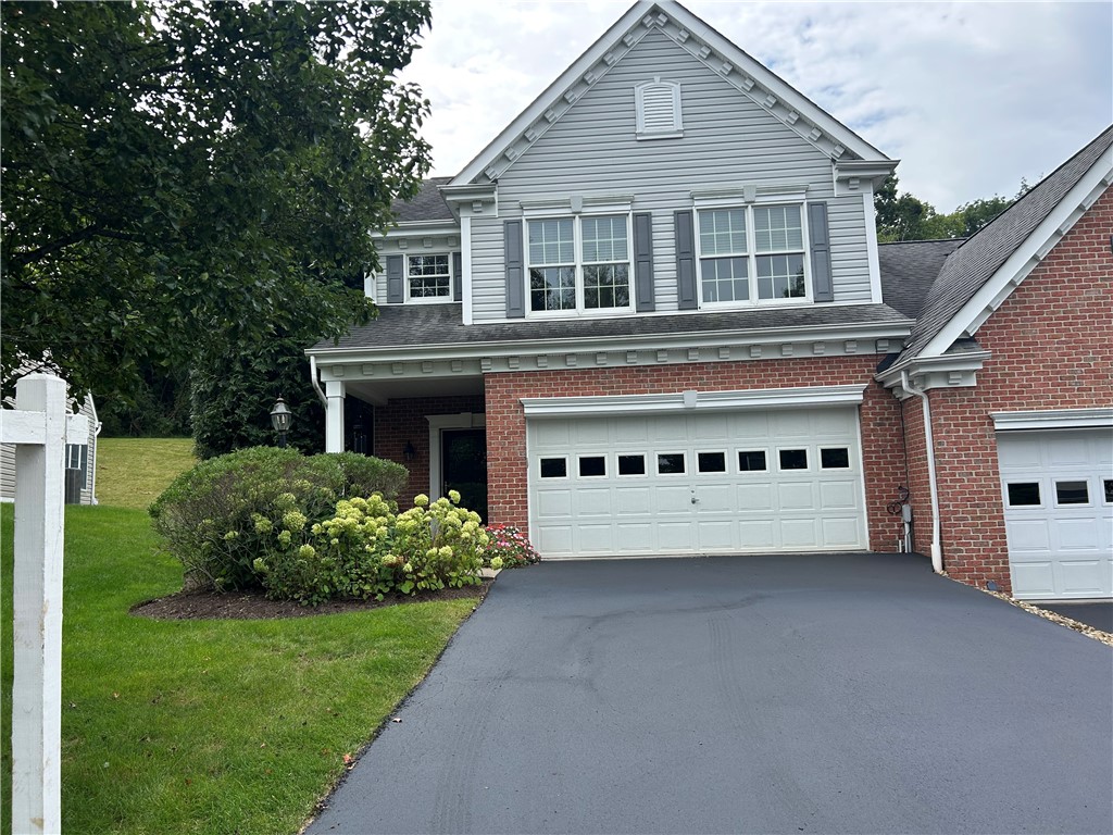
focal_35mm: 26
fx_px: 836
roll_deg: +2.4
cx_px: 556
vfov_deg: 53.1
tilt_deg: +7.1
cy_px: 418
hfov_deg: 67.3
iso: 50
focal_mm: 5.7
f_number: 1.5
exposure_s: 1/1698
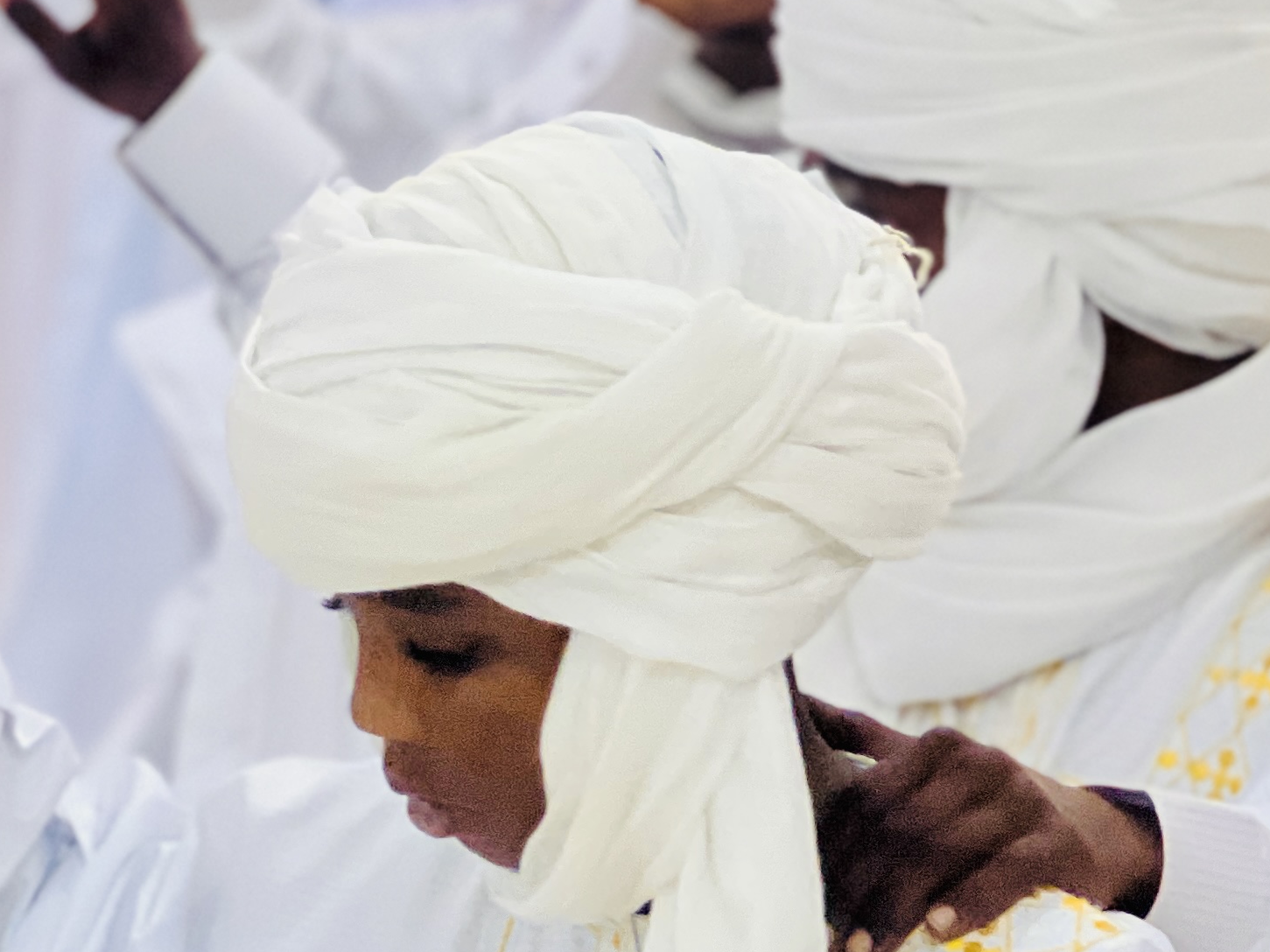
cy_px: 767
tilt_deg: -8.9
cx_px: 117
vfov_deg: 6.9
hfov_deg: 9.2
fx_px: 7851
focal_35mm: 214
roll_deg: +4.6
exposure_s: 1/100
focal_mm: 9
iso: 200
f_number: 2.8
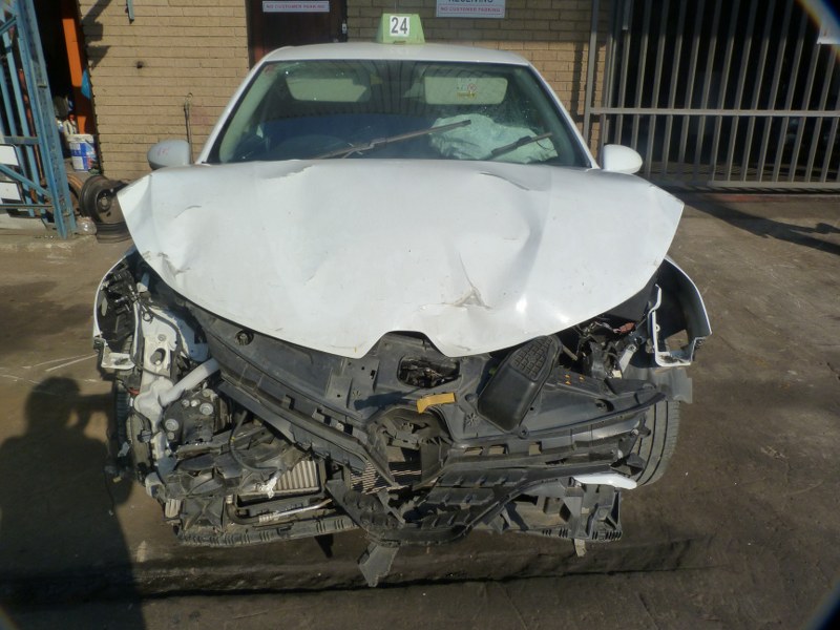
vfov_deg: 54.9
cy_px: 315
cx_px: 420
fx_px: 607
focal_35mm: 25
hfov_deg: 69.4
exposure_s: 1/400
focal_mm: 4.5
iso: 125
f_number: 5.6
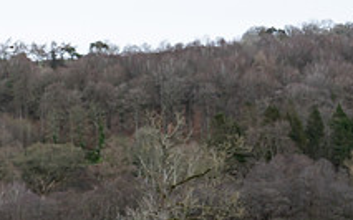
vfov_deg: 11.3
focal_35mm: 114
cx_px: 30
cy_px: 234
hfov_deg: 18.0
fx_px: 1096
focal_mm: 41
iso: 800
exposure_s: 1/1000
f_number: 3.5
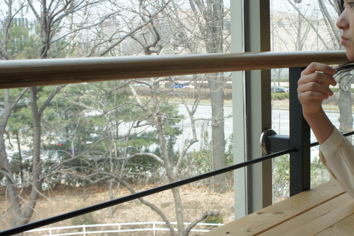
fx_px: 510
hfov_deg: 38.0
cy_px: 130
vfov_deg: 26.1
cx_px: 231
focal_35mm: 52
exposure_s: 1/100
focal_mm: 21
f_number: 5.6
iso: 200
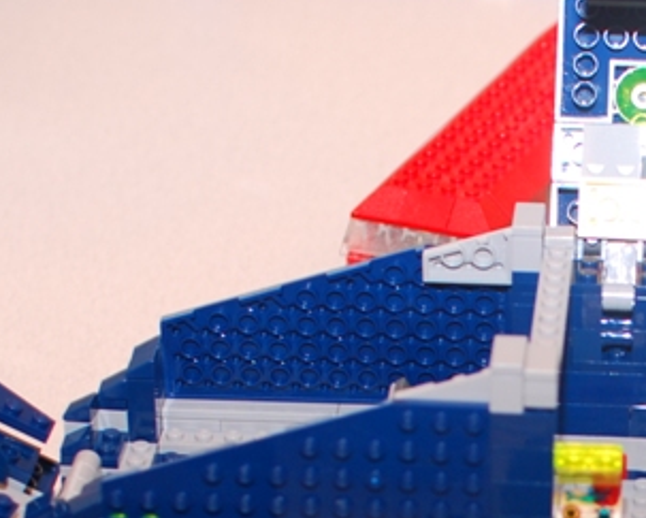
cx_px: 689
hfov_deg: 11.7
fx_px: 3100
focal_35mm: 162
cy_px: 763
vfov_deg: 9.3
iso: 110
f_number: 4
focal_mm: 30
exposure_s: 1/30
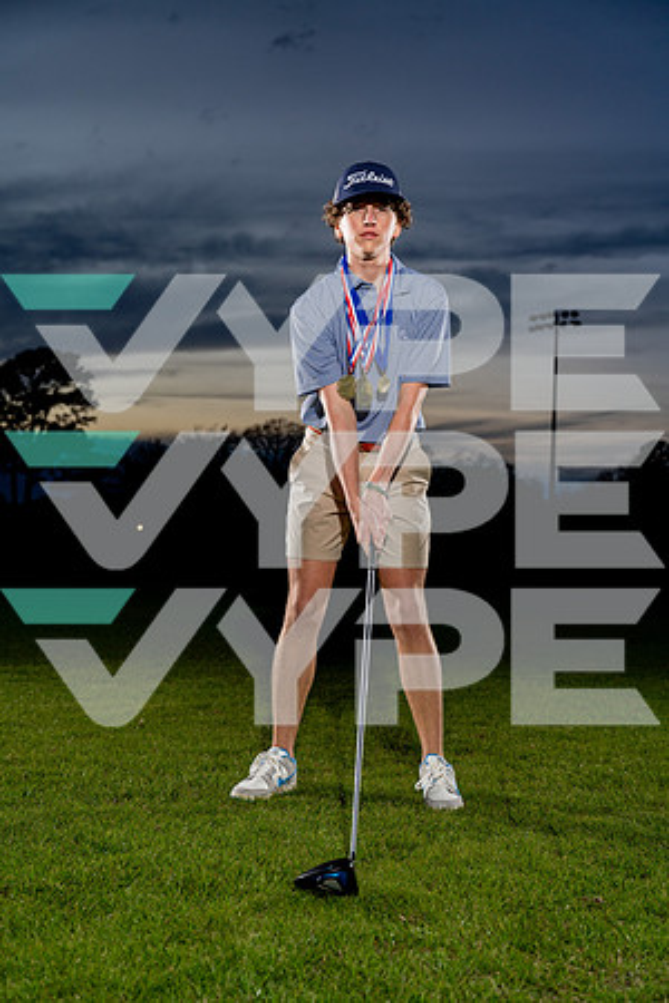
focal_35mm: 41
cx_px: 334
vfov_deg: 47.4
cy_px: 502
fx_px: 1143
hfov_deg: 32.6
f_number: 4
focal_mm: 41
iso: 400
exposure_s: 1/250
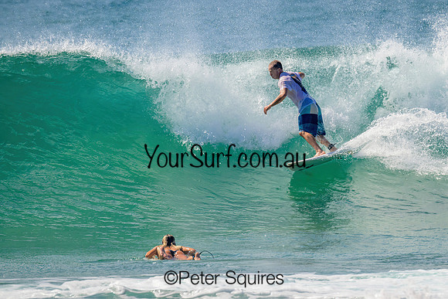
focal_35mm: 721
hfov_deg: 2.9
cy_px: 154
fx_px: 8976
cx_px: 274
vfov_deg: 1.9
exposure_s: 1/2000
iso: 800
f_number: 11
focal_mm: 590
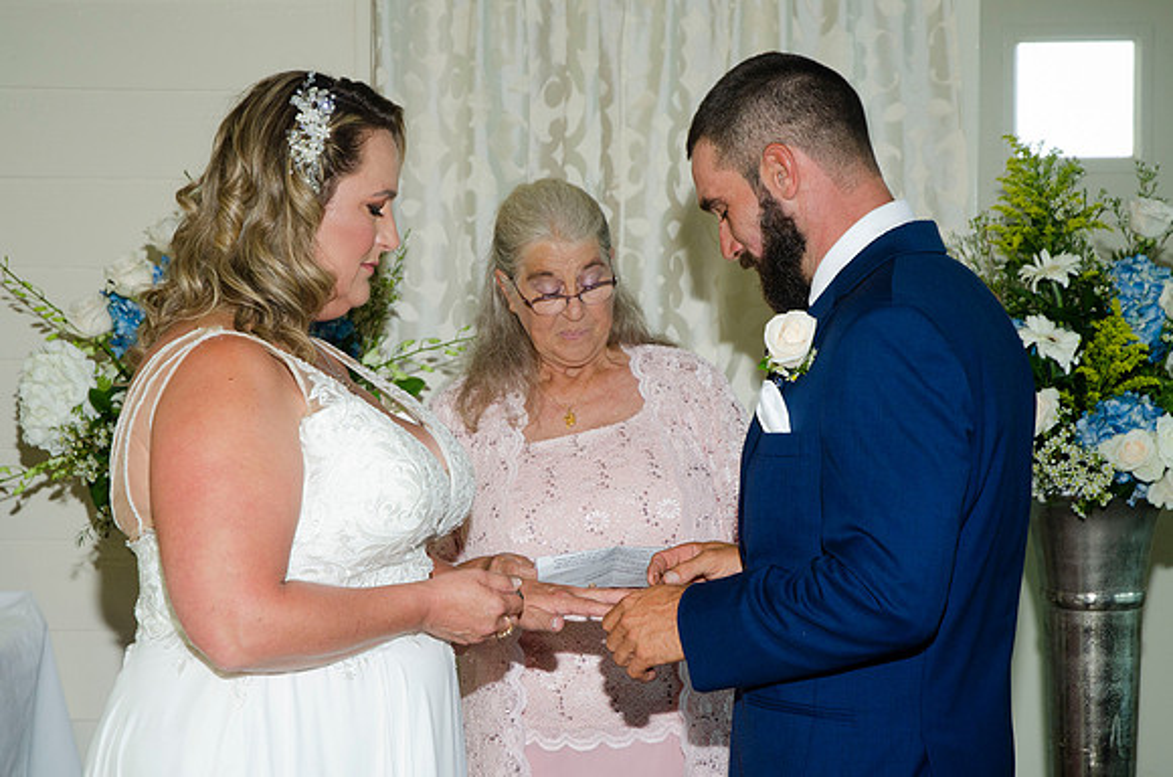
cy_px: 388
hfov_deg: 26.0
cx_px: 586
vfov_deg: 17.4
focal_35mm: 78
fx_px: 2536
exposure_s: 1/125
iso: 400
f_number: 5.6
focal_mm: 52
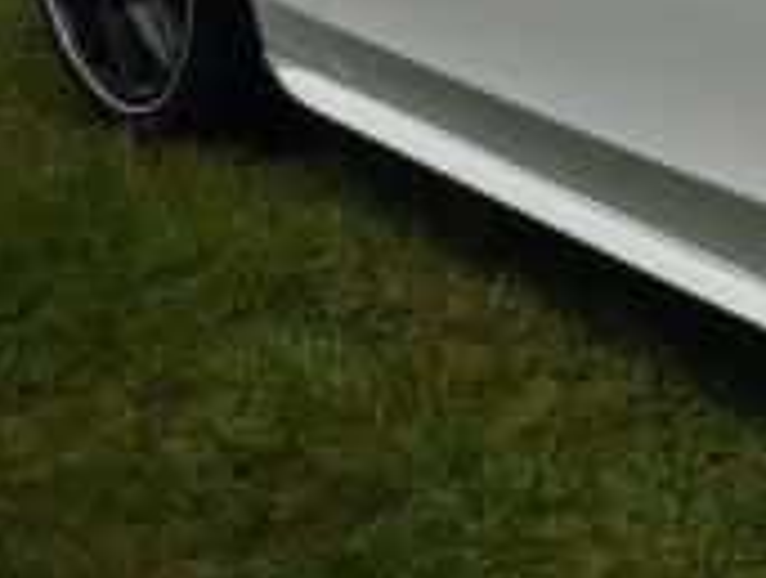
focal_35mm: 154
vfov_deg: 9.6
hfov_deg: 11.3
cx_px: 1631
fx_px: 3415
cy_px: -67
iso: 100
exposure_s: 1/500
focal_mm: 5.5
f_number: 8
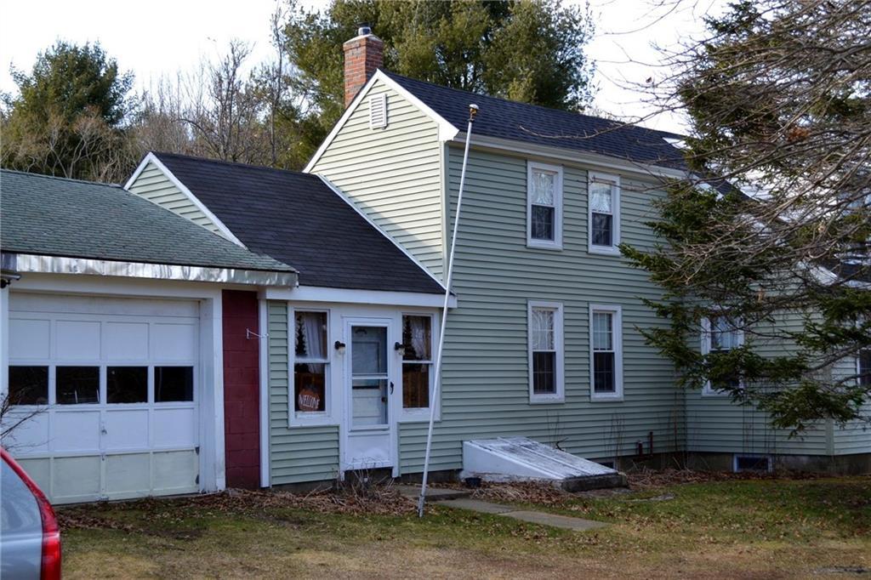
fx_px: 1270
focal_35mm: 52
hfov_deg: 37.9
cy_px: 290
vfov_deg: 25.7
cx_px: 436
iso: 125
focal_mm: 35
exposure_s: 1/125
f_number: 5.6
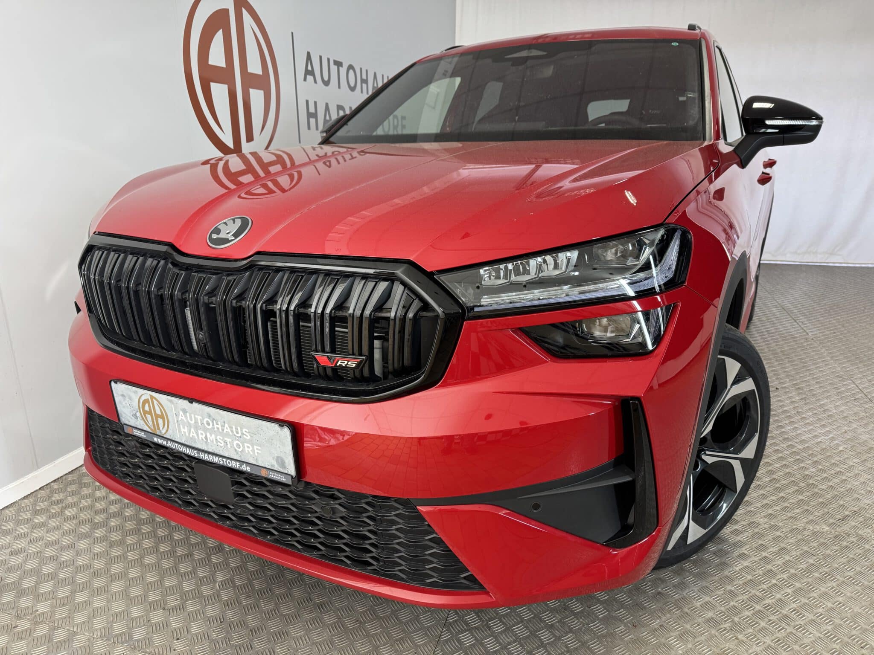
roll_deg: +0.1
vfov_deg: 56.8
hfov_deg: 71.6
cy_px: 328
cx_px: 437
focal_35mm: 24
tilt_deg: -16.4
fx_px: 606
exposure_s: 1/50
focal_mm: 6.76
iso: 200
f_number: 1.78
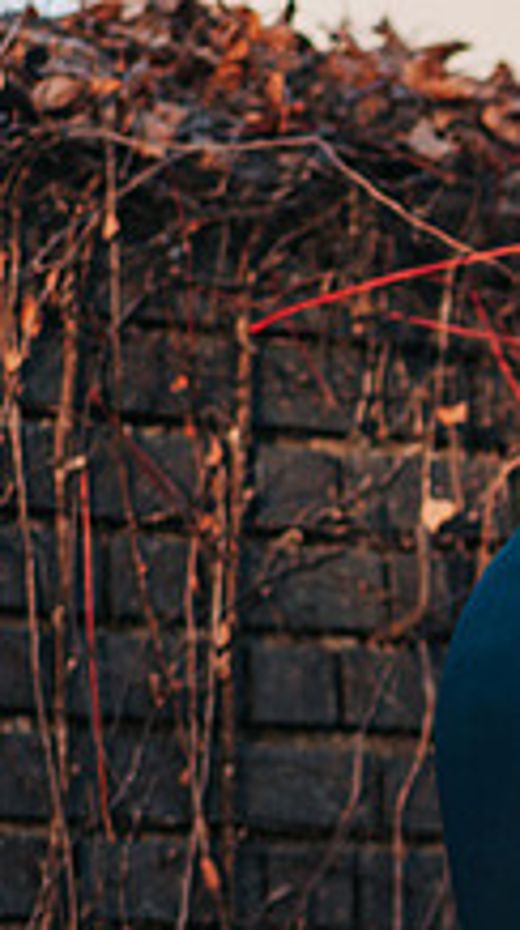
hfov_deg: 3.0
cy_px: 756
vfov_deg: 5.5
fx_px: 9745
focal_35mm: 396
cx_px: 1216
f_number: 2.8
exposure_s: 1/320
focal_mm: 85
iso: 100
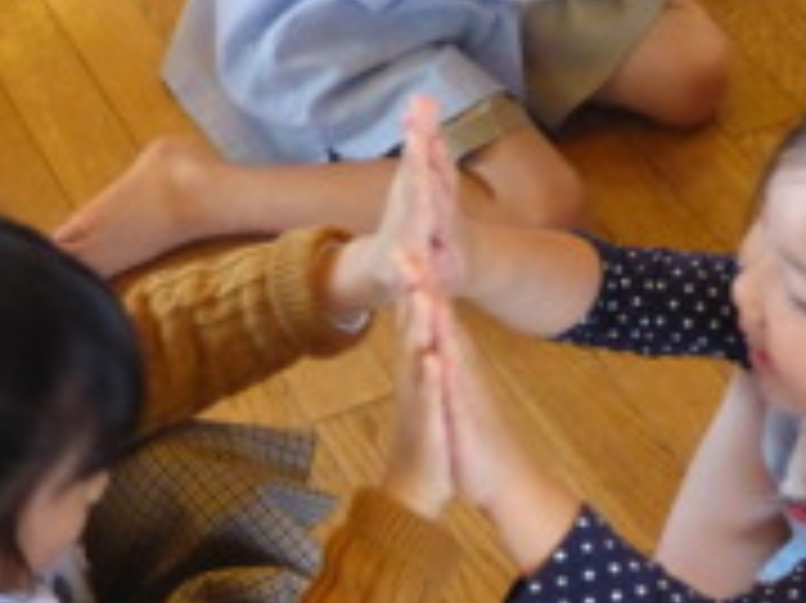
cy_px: 490
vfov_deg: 15.3
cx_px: 491
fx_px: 2234
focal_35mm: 96
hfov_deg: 20.4
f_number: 4.5
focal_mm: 8.4
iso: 1600
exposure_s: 1/100
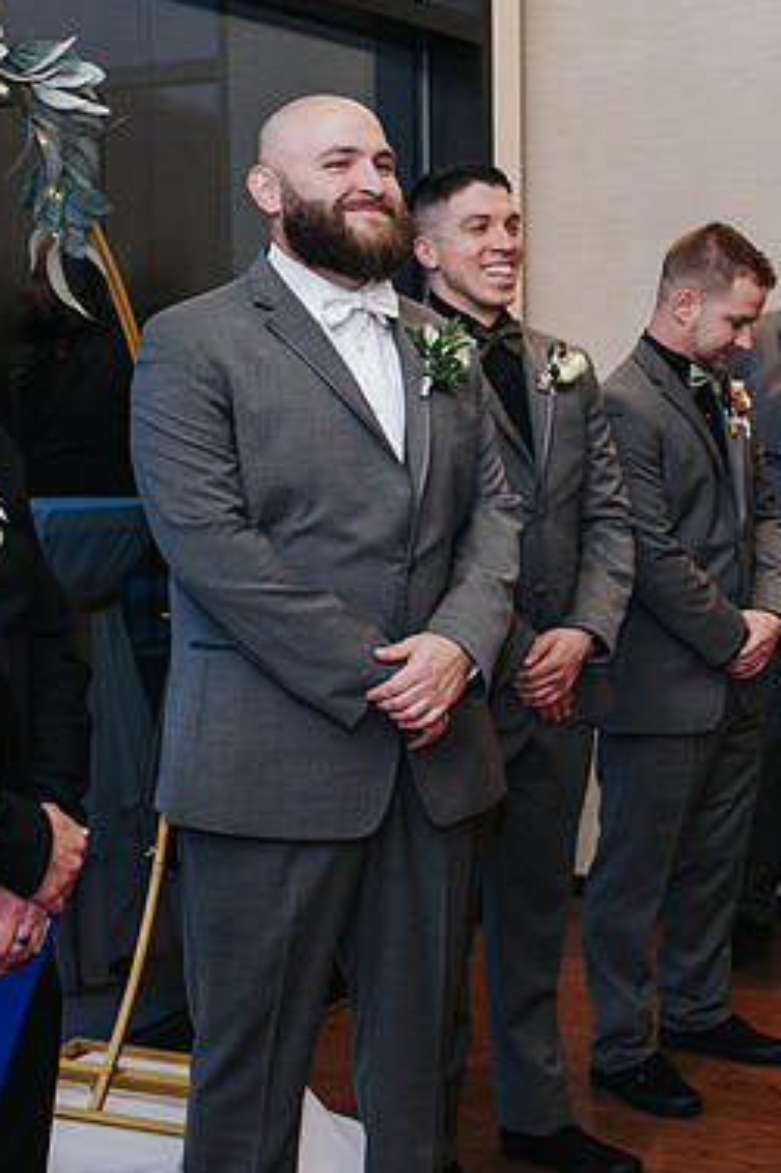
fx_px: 2117
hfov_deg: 20.9
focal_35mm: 65
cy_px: 567
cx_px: 484
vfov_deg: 31.0
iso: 800
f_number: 3.2
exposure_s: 1/200
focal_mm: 35
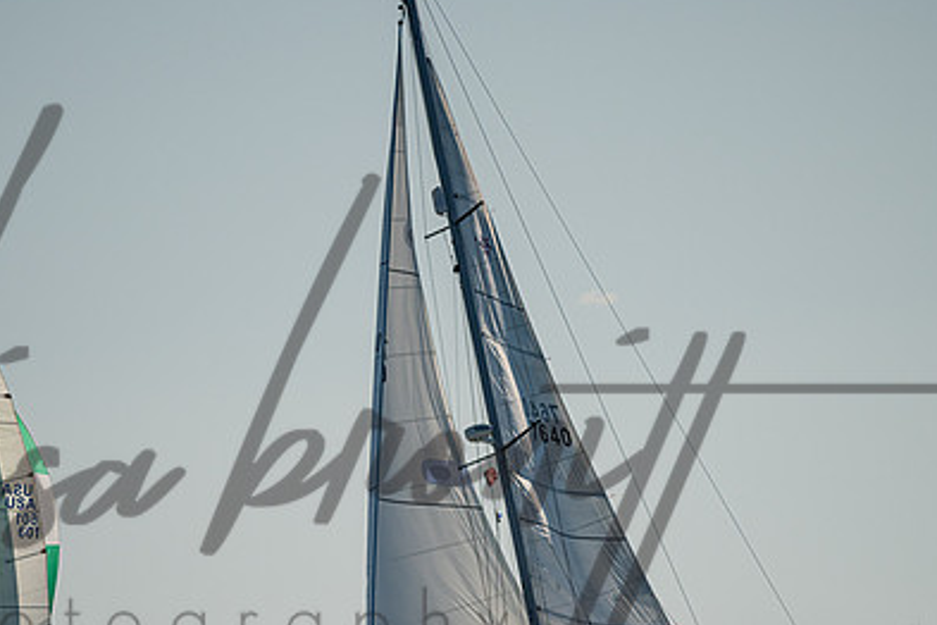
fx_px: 18765
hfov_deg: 2.9
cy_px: 530
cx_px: 452
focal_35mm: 721
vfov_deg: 1.9
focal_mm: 400
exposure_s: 1/6400
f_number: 5.6
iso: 400
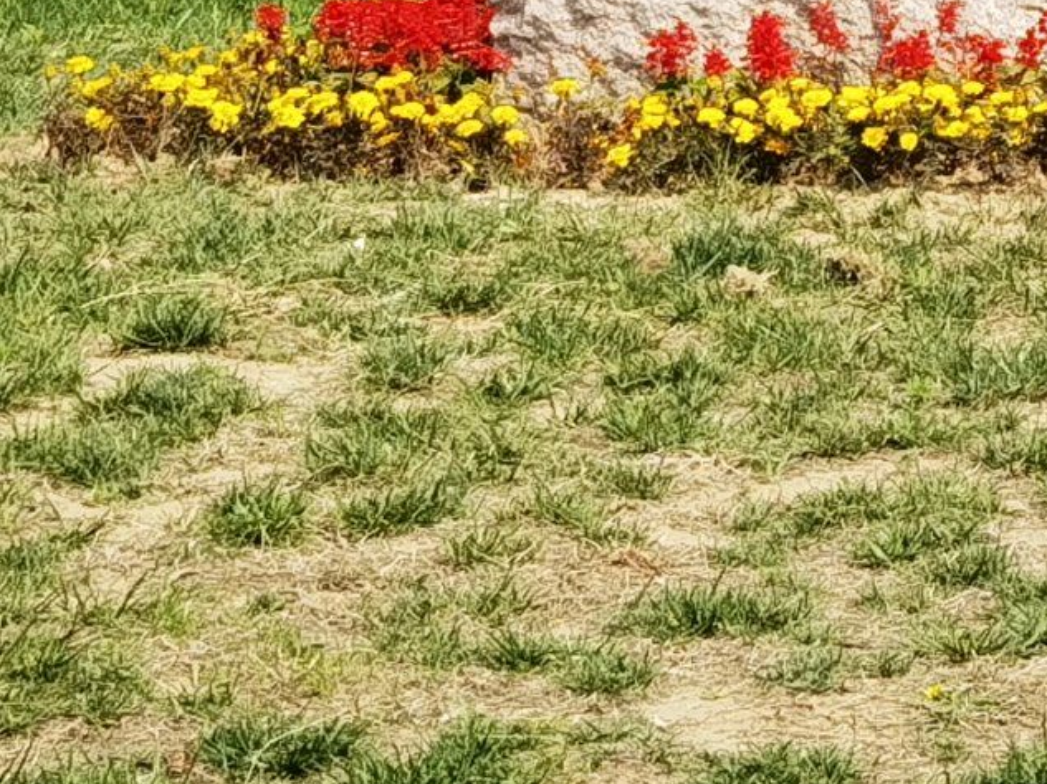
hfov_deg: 10.7
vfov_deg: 8.1
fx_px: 5351
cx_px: 1648
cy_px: -652
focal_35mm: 177
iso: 50
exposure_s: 1/2500
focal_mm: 6.67
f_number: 1.9
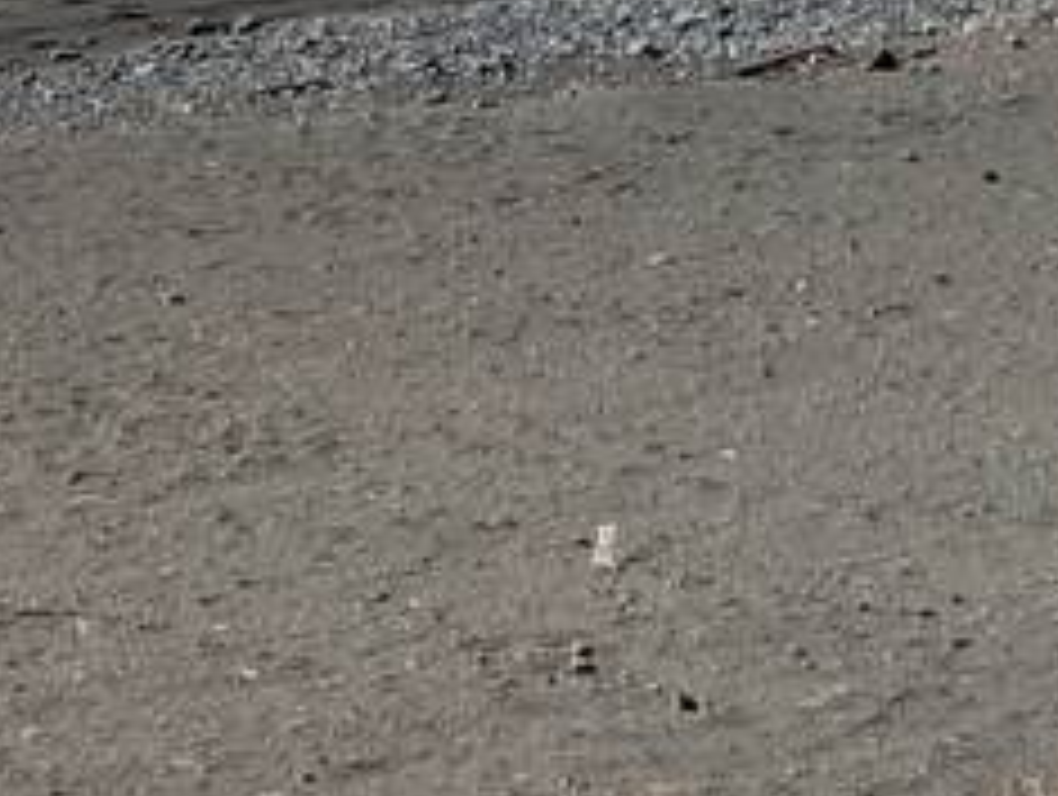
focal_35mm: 260
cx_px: -63
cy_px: -834
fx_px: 7959
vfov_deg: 5.6
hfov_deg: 7.6
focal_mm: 5.43
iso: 41
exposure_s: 1/2564
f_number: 1.89
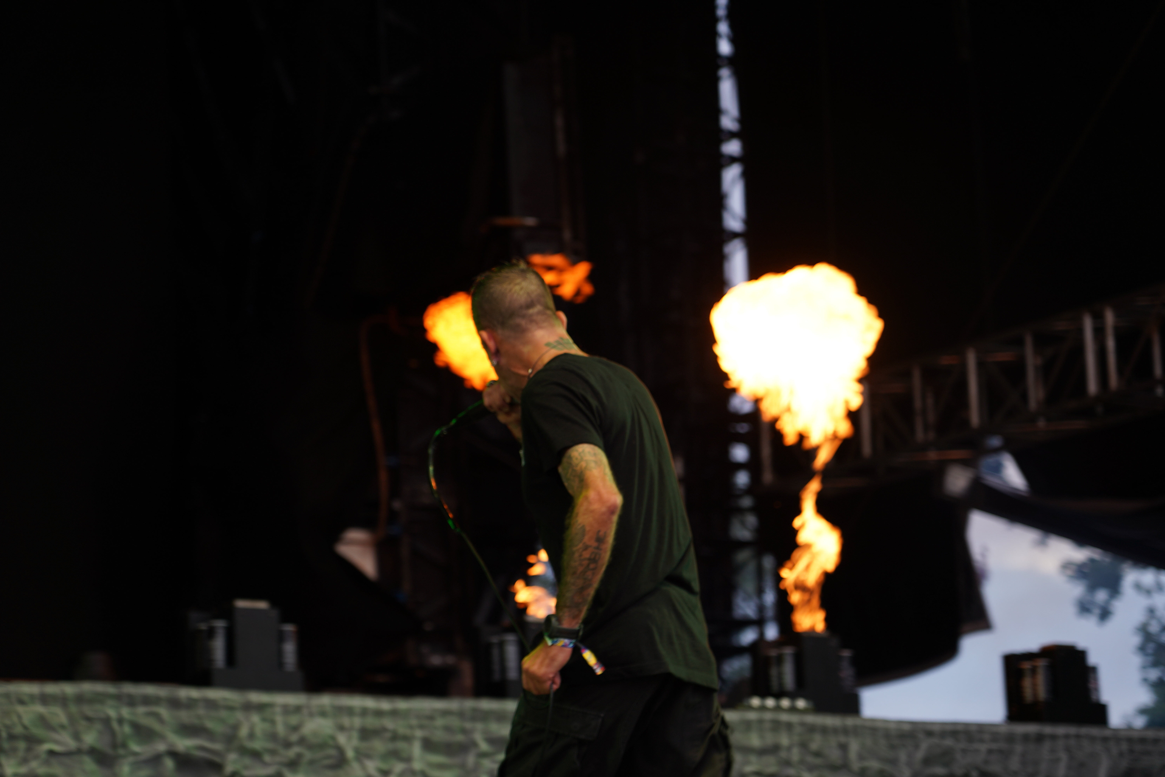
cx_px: 582
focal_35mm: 105
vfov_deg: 13.0
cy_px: 388
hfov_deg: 19.5
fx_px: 3398
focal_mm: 105
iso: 200
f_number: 4
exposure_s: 1/125
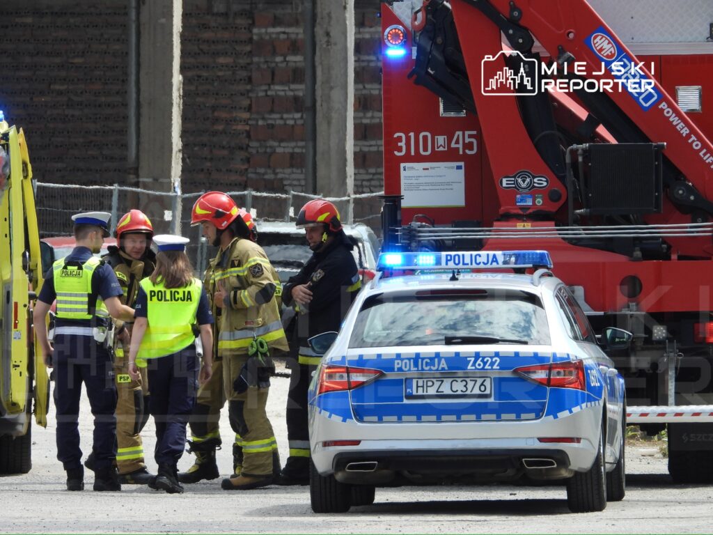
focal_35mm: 800
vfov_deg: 1.9
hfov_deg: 2.5
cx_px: 356
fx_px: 16478
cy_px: 268
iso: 160
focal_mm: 144
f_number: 5.6
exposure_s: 1/500
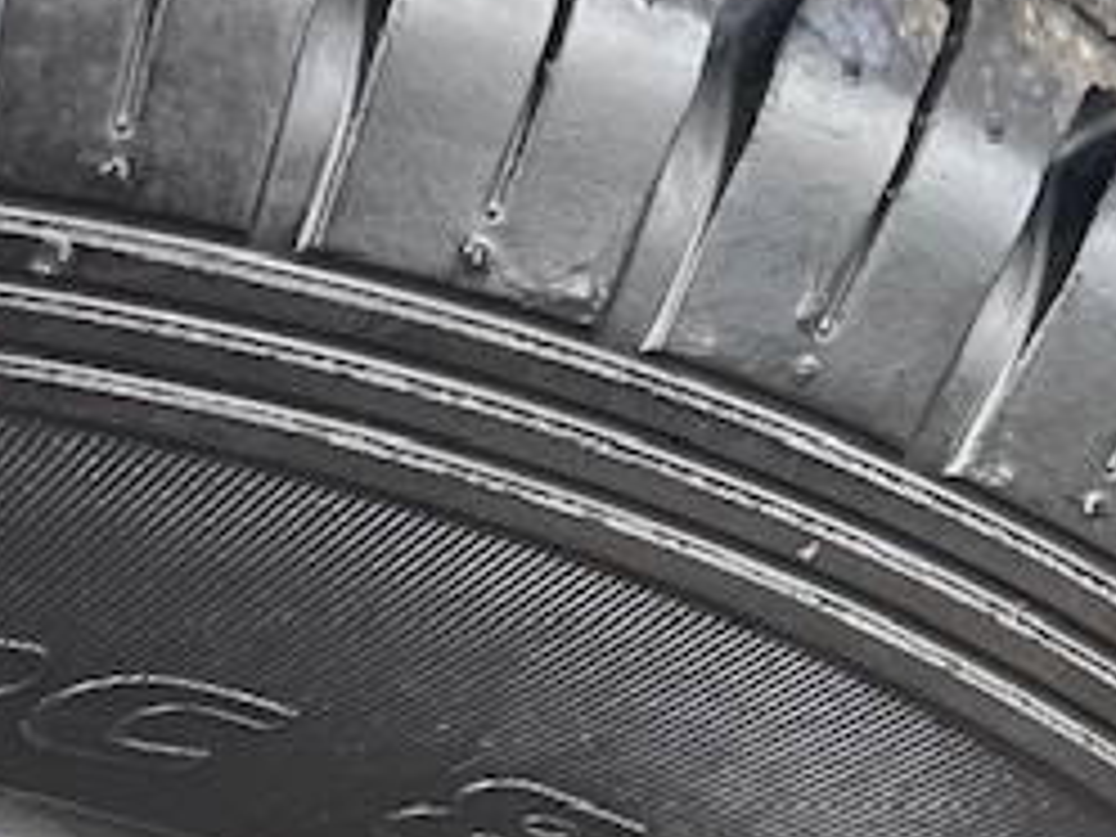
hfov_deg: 13.7
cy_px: 972
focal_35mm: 129
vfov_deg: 11.3
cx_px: -860
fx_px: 4159
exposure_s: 1/183
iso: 32
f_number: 1.6
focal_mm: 5.1
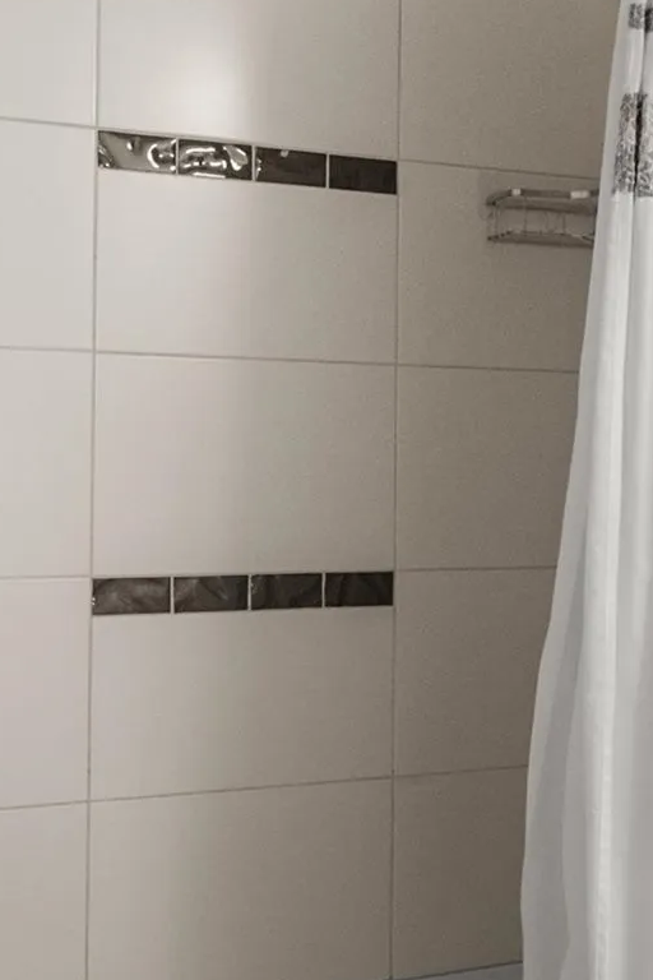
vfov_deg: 31.4
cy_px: 494
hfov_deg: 20.2
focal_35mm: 64
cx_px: 737
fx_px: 1741
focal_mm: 16
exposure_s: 1/30
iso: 6400
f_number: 9
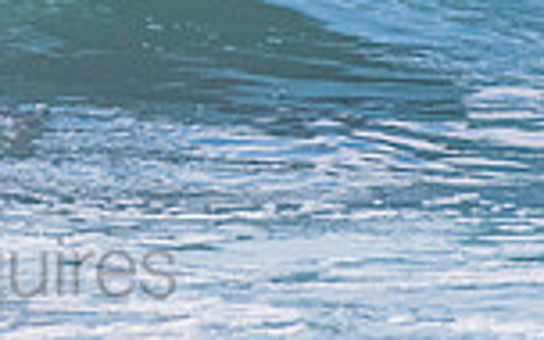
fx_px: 28806
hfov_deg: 1.1
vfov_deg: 0.7
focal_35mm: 1943
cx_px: -100
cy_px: -327
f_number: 5.6
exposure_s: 1/2000
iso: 360
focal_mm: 500
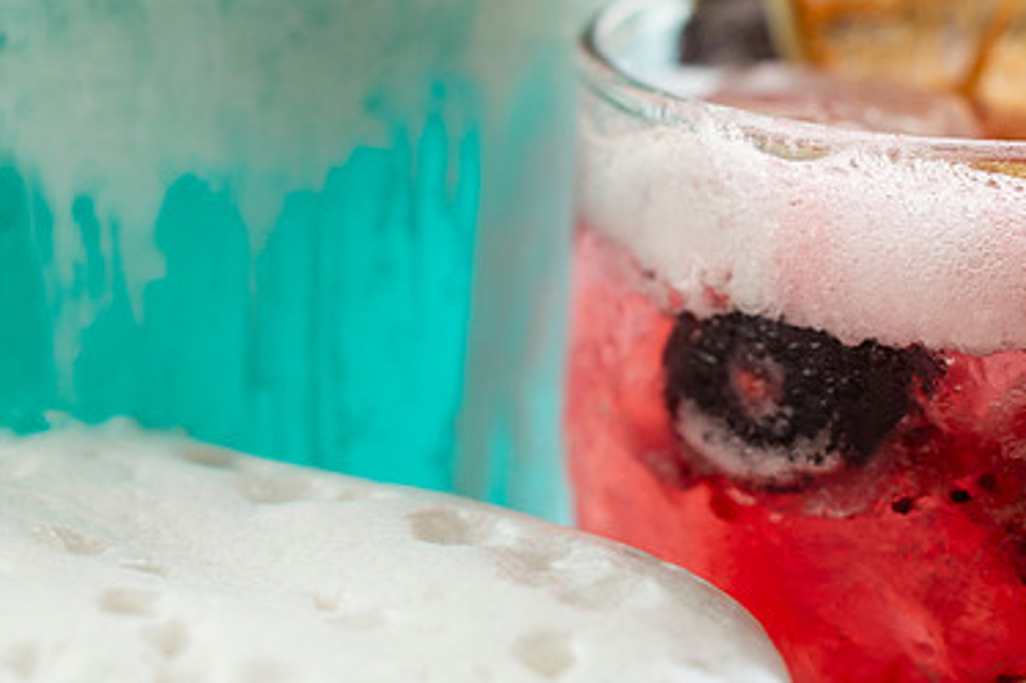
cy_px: 173
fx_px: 3048
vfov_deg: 12.7
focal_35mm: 107
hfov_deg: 19.1
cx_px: 488
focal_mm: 50
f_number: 5.6
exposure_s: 1/80
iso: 400
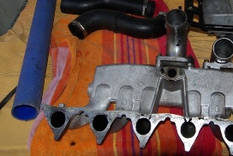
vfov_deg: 25.8
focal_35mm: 52
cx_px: 176
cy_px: 39
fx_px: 336
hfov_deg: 37.3
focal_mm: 21
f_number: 8
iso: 400
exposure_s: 1/30
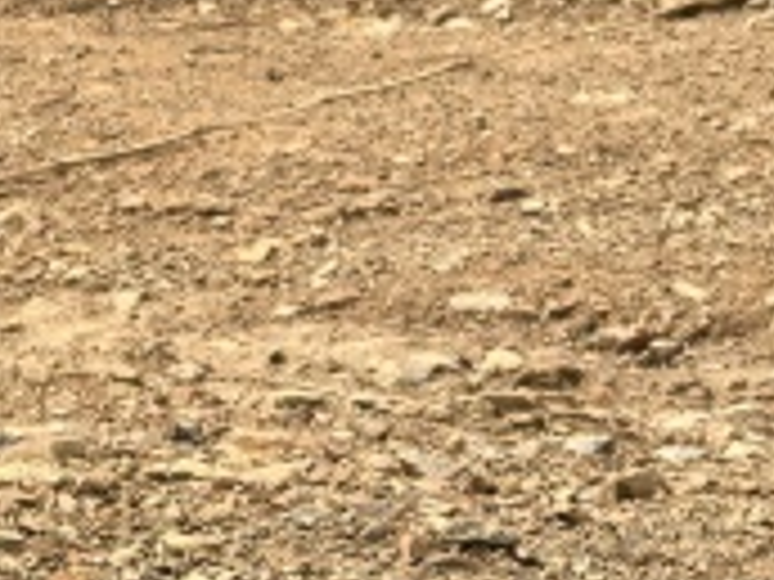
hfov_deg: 3.1
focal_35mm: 629
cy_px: 872
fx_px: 14064
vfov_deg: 2.4
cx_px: 1076
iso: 50
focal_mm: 14.6
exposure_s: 1/350
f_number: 3
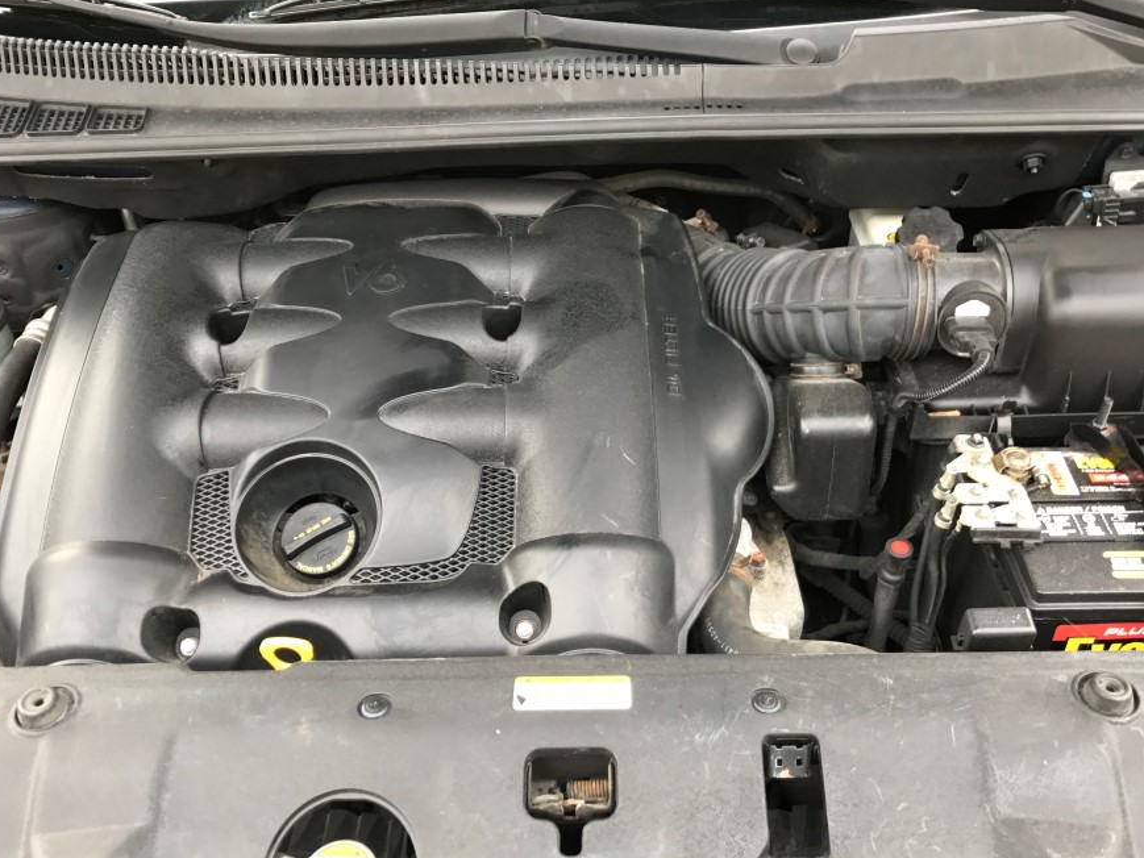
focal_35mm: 33
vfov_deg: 42.9
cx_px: 598
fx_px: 1091
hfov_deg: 55.3
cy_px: 490
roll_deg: -1.5
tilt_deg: -37.2
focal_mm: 3.99
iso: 40
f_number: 1.8
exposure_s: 1/90
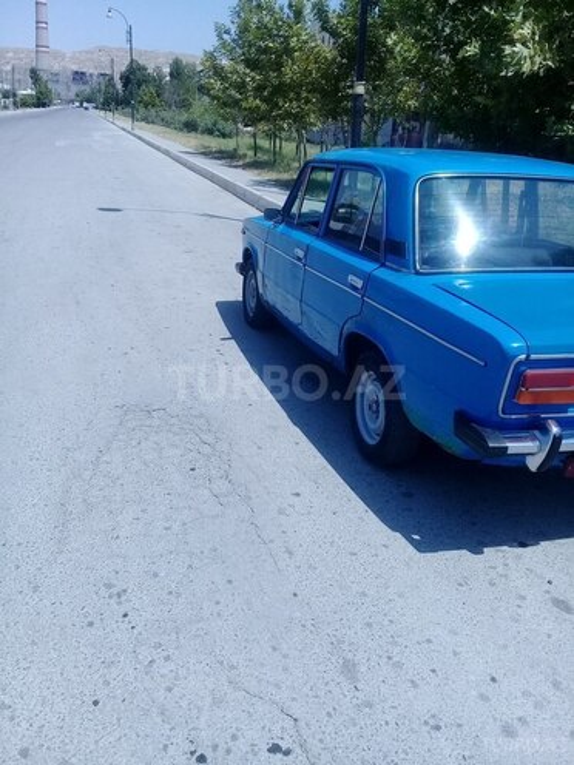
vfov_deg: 58.4
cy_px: 382
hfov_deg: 45.4
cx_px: 287
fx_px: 685
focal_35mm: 31
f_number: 2.2
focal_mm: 3.3
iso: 64
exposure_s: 1/1613
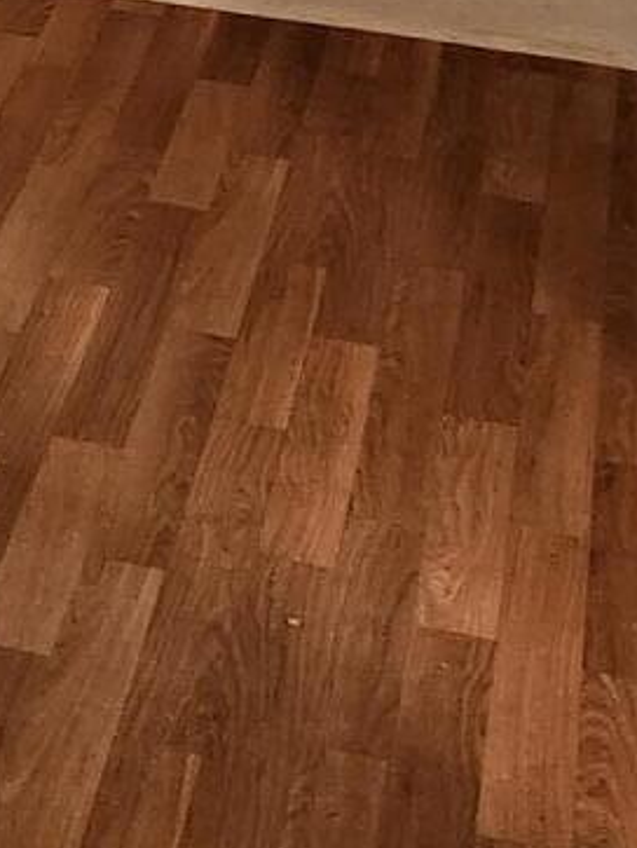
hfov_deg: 10.3
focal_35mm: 127
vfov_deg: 14.6
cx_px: -822
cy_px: -351
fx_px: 3112
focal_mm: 5.4
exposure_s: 1/30
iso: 640
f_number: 1.8
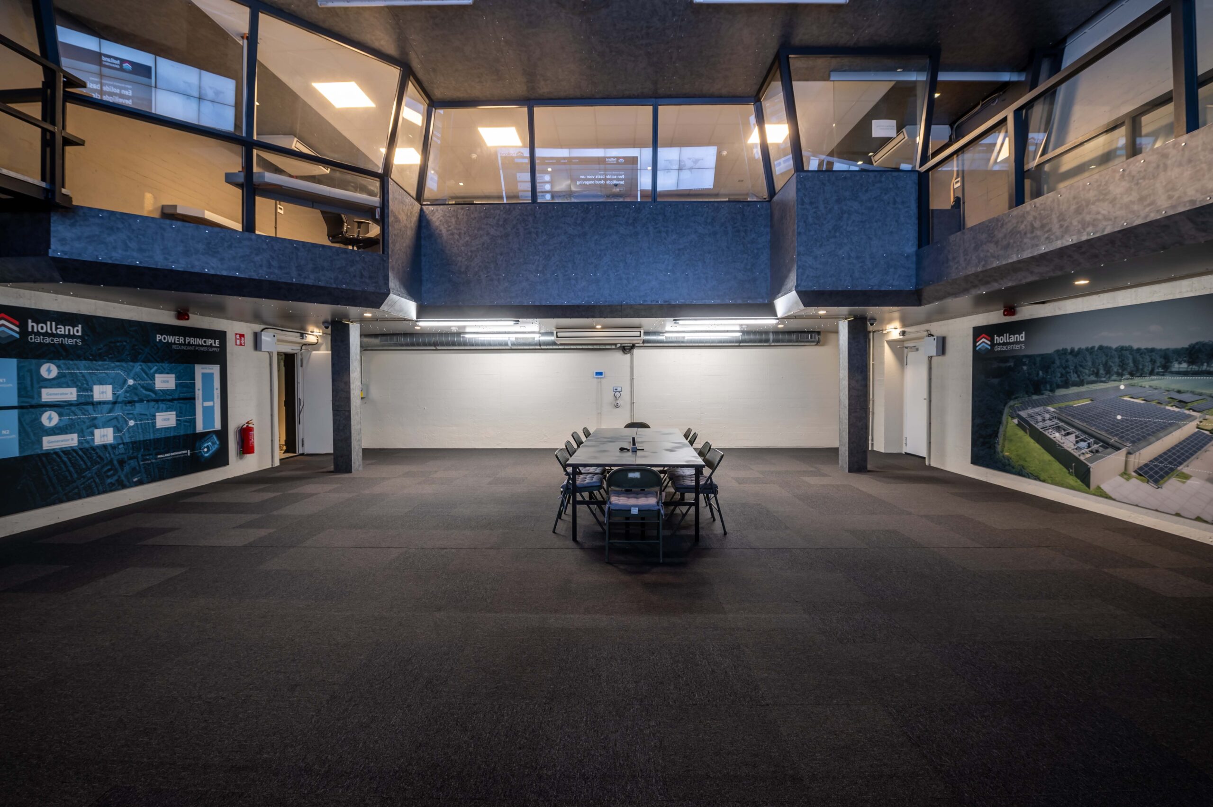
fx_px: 471
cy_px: 404
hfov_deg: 104.3
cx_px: 606
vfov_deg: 81.1
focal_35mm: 14
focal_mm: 14
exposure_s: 1/6
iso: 100
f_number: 8
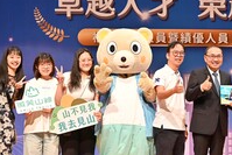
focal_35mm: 169
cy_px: 66
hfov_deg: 12.1
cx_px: 192
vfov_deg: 8.1
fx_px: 1090
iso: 560
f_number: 4
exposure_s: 1/125
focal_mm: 84
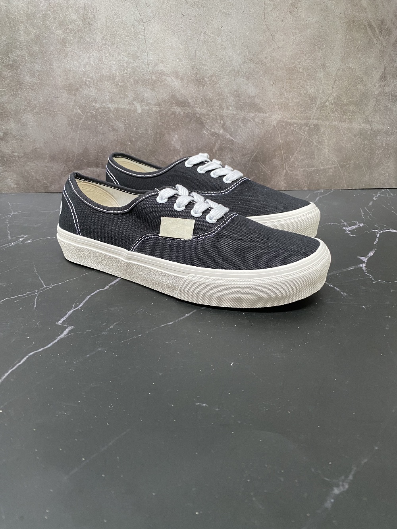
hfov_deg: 53.1
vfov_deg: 67.3
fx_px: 398
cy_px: 264
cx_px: 198
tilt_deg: -26.2
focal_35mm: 26
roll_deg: +0.3
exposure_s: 1/60
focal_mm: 4.25
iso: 200
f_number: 1.8
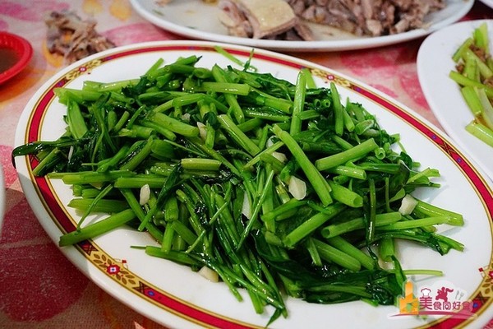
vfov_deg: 36.9
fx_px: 493
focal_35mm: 36
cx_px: 246
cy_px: 164
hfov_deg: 53.1
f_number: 5.6
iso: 3200
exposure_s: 1/30
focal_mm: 24
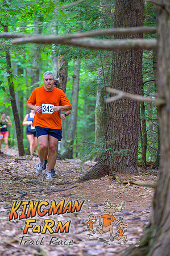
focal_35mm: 200
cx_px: 85
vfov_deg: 10.3
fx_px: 1420
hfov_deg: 6.9
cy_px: 128
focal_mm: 200
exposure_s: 1/200
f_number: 4
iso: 8000
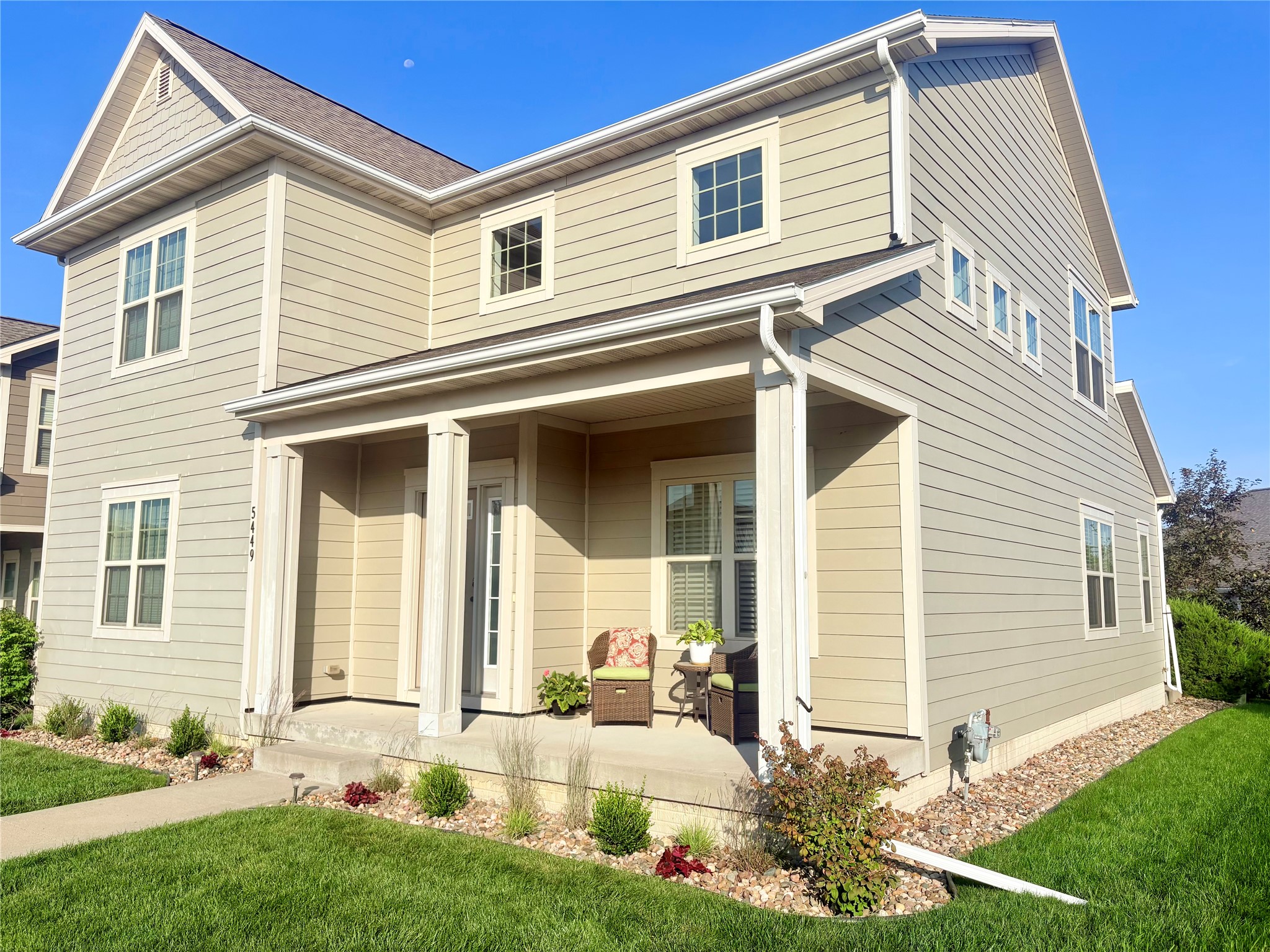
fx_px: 954
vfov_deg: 53.1
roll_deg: +0.1
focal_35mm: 26
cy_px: 476
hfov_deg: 67.3
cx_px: 635
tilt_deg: +6.9
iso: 50
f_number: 1.6
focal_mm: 5.96
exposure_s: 1/4950
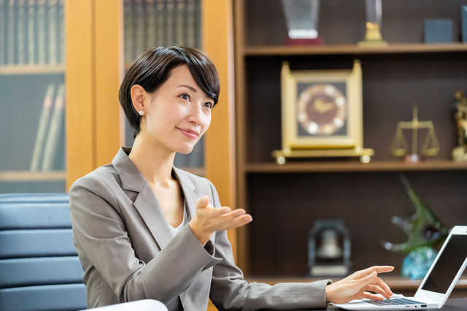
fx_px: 1517
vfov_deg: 11.7
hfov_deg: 17.5
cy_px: 156
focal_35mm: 117
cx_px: 234
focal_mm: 117
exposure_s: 1/160
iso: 1250
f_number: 2.8
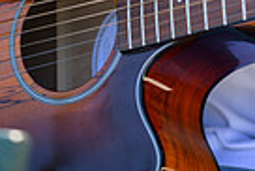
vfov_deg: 3.8
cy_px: -172
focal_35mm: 362
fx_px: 2567
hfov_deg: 5.7
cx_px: 304
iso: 100
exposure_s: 1/400
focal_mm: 85
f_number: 1.8
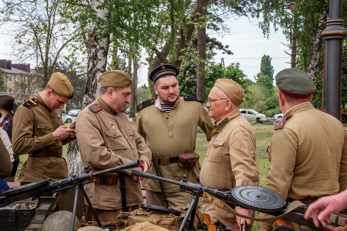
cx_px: 174
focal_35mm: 62
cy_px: 116
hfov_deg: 32.4
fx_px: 598
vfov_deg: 21.9
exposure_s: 1/160
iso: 320
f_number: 13
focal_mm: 62
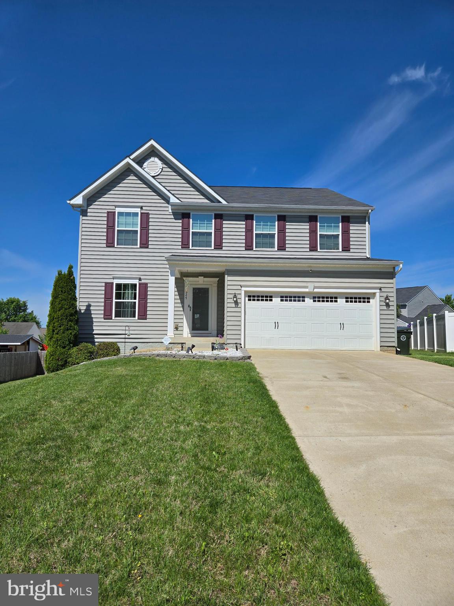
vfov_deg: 73.9
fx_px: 402
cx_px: 227
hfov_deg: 58.9
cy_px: 303
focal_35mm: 23
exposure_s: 1/3618
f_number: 1.8
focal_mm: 5.4
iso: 25
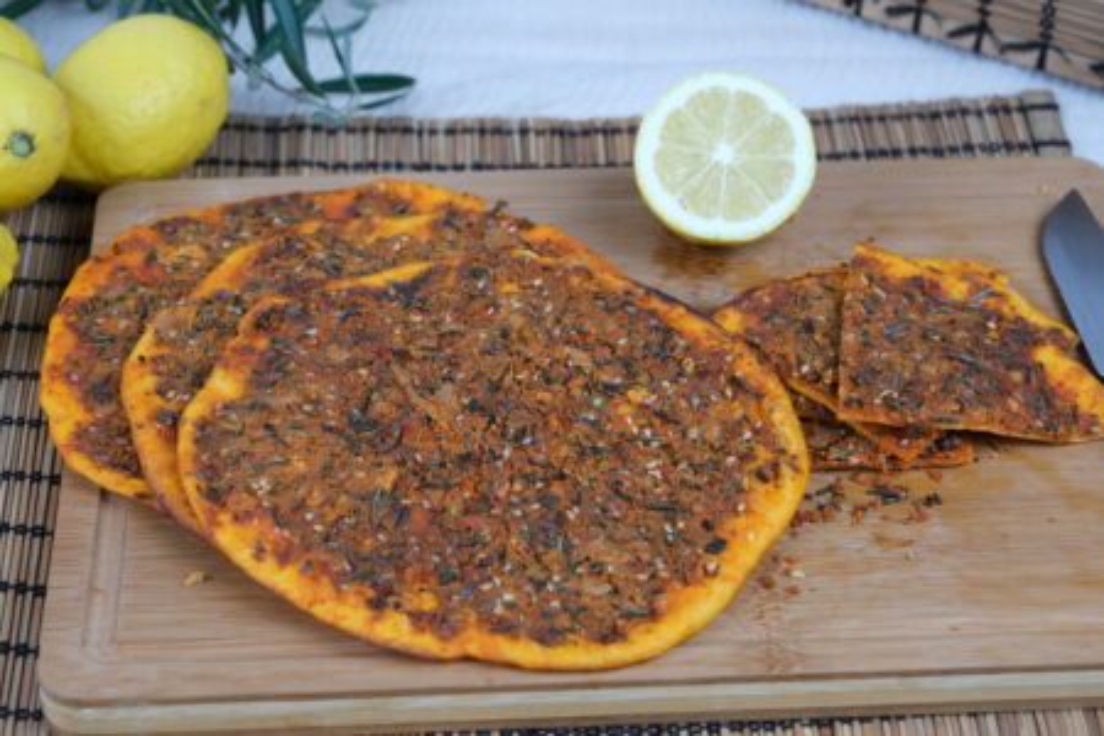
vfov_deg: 17.3
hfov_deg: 25.7
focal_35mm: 79
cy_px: 368
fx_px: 2422
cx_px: 552
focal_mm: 52.4
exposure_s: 1/250
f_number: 5.6
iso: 1250
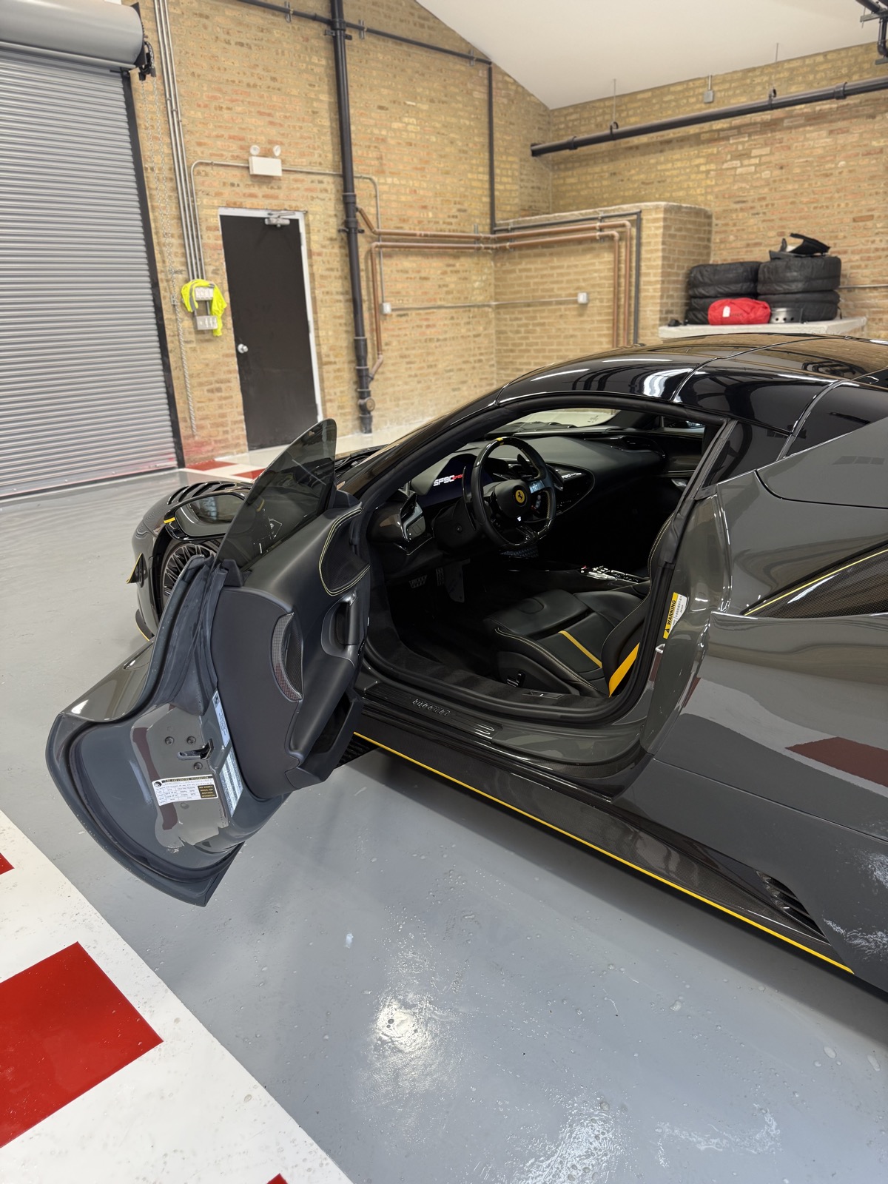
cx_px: 444
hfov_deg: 56.8
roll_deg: +2.8
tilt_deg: -16.8
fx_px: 821
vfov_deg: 71.6
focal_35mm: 24
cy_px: 592
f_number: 1.78
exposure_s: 1/66
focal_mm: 6.76
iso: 125
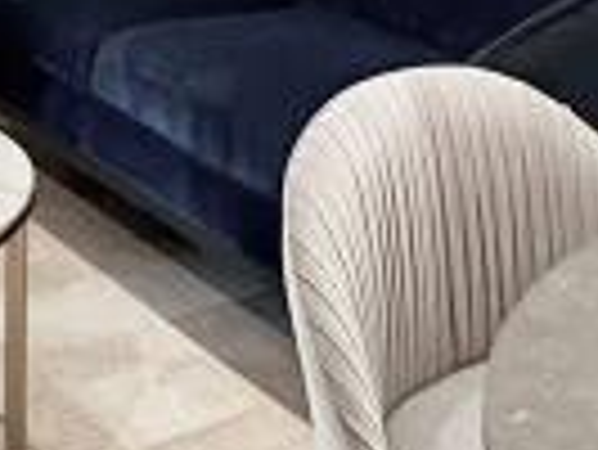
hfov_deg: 18.2
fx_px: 1867
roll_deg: -0.5
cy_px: -454
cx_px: 387
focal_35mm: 108
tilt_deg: -1.1
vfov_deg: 12.2
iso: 250
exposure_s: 1/100
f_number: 2.2
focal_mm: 2.22
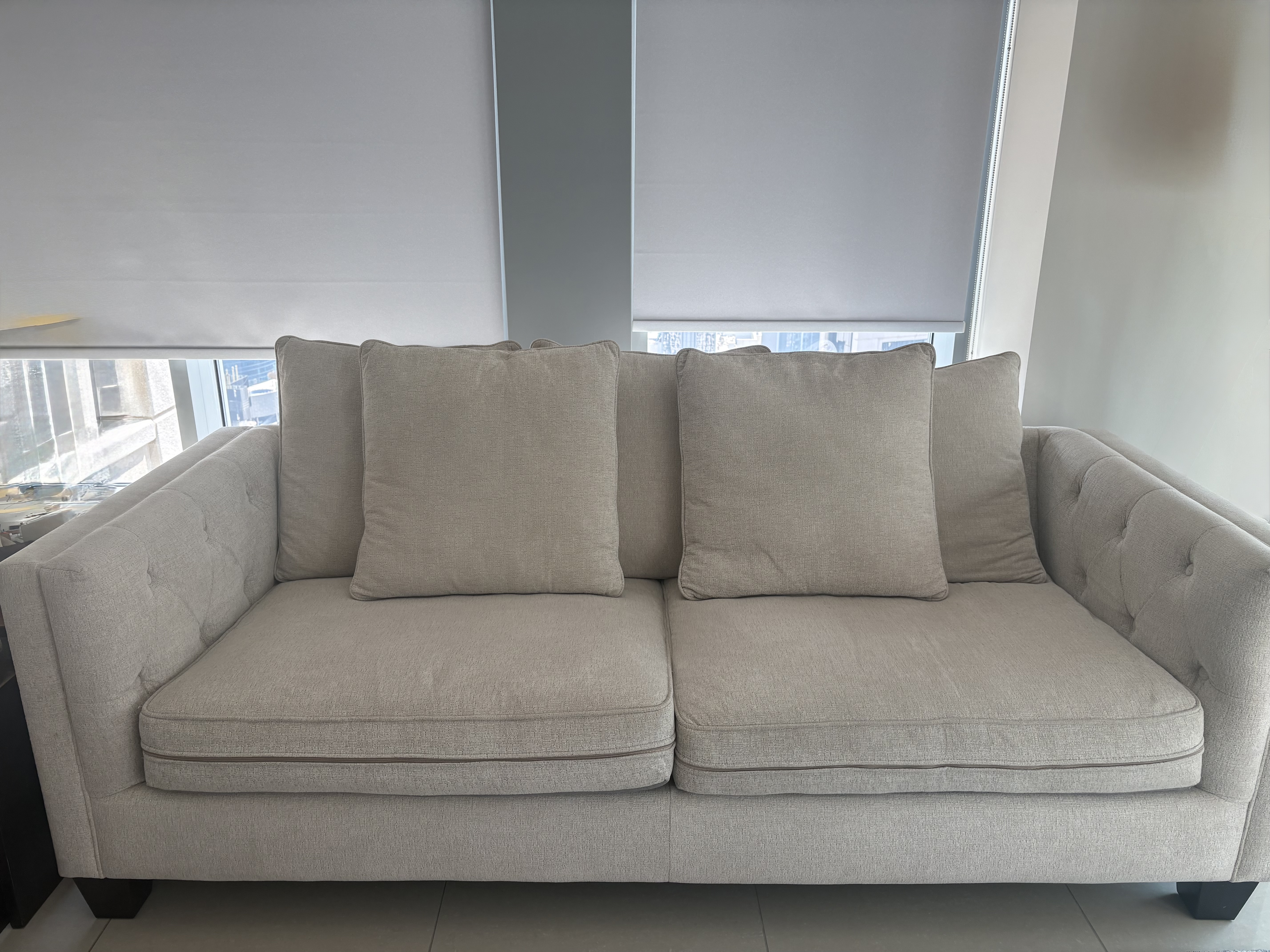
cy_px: 476
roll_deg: +0.5
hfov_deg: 67.3
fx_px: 954
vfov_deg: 53.1
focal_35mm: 26
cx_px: 635
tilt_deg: -18.9
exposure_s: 1/249
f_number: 1.6
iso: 64
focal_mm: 5.96
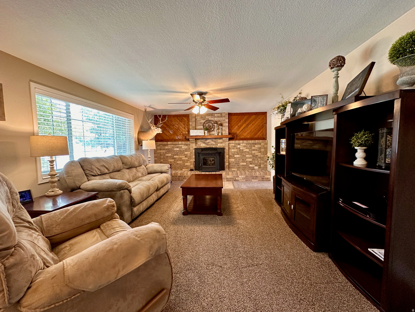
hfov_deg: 102.1
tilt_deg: -4.2
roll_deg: +0.6
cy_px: 156
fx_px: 168
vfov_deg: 85.7
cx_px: 208
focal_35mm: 14
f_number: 2.2
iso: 200
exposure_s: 1/60
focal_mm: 2.22
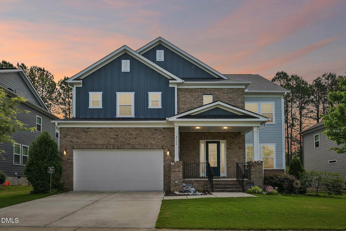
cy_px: 116
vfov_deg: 57.2
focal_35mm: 22
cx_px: 173
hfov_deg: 78.6
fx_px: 211
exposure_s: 1/200
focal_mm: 22
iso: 100
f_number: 8
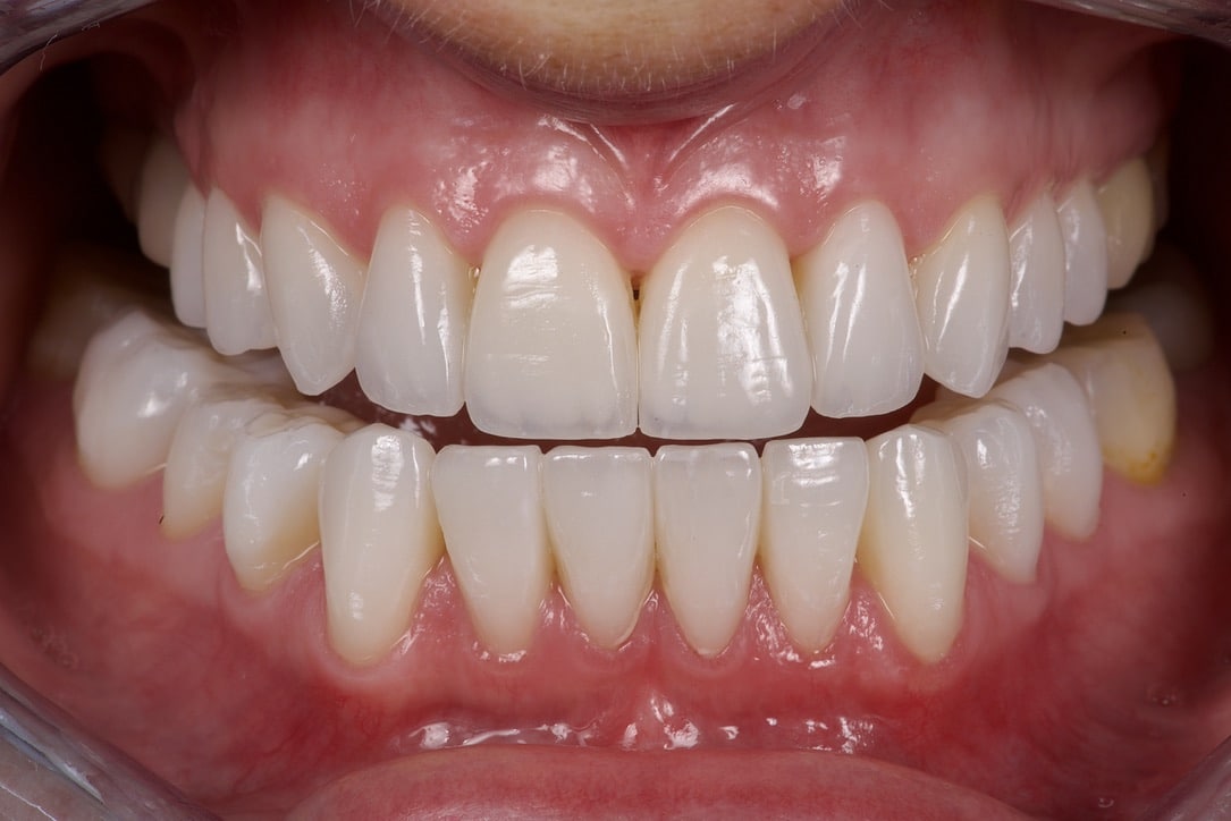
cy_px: 410
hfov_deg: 19.5
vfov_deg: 13.0
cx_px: 616
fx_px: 3591
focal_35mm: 105
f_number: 36
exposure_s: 1/160
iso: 100
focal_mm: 105
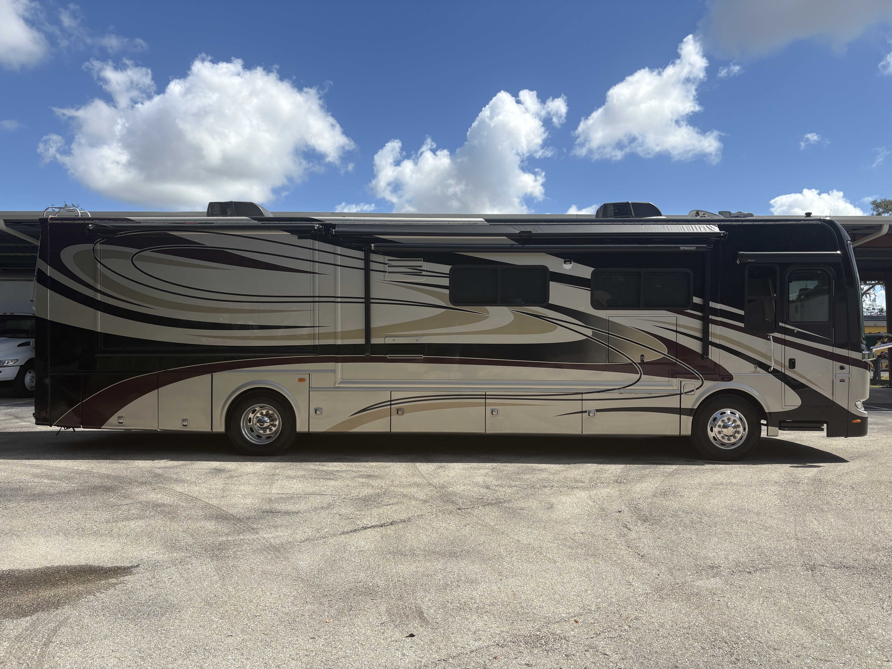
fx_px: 670
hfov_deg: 67.3
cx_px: 446
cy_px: 334
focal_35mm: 26
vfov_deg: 53.1
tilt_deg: +1.0
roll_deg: +1.0
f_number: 1.6
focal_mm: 5.96
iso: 50
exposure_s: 1/4065
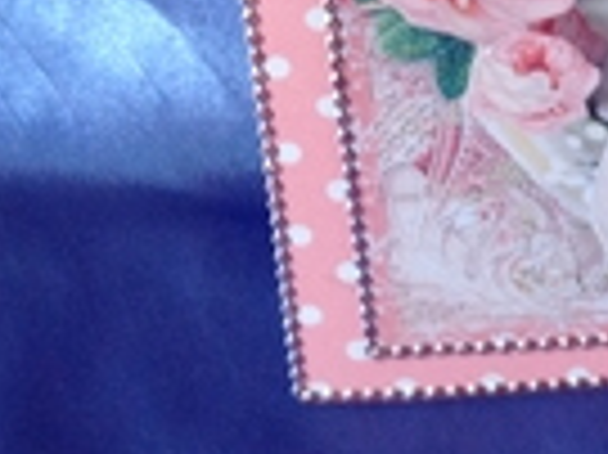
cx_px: 815
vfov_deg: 12.1
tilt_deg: -46.4
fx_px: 2053
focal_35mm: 117
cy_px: -216
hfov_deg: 15.9
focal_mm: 4.28
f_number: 2.4
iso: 100
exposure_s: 1/15
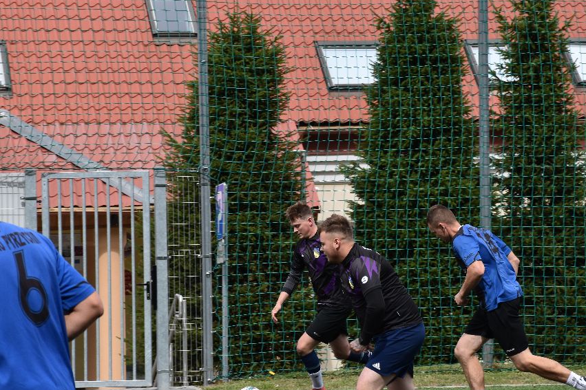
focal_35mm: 159
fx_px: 2583
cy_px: 206
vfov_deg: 8.6
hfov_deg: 12.9
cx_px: 335
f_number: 9
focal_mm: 75
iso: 200
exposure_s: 1/320
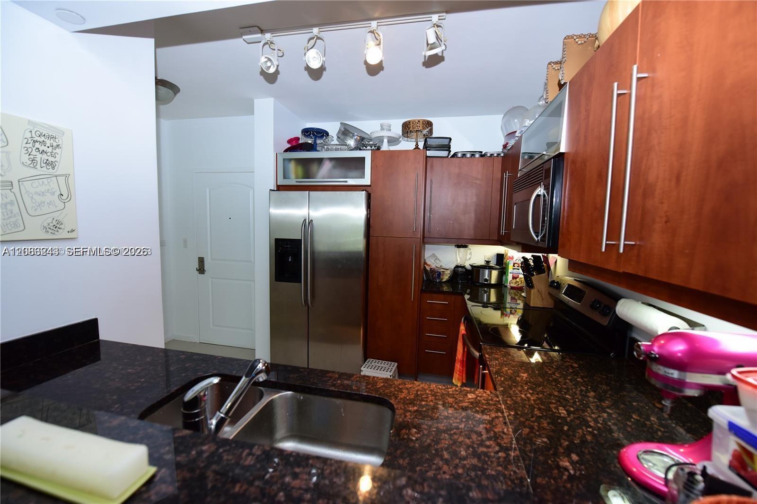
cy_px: 252
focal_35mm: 14
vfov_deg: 81.2
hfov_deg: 104.3
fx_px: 294
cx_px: 378
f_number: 4
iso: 800
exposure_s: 1/100
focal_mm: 14
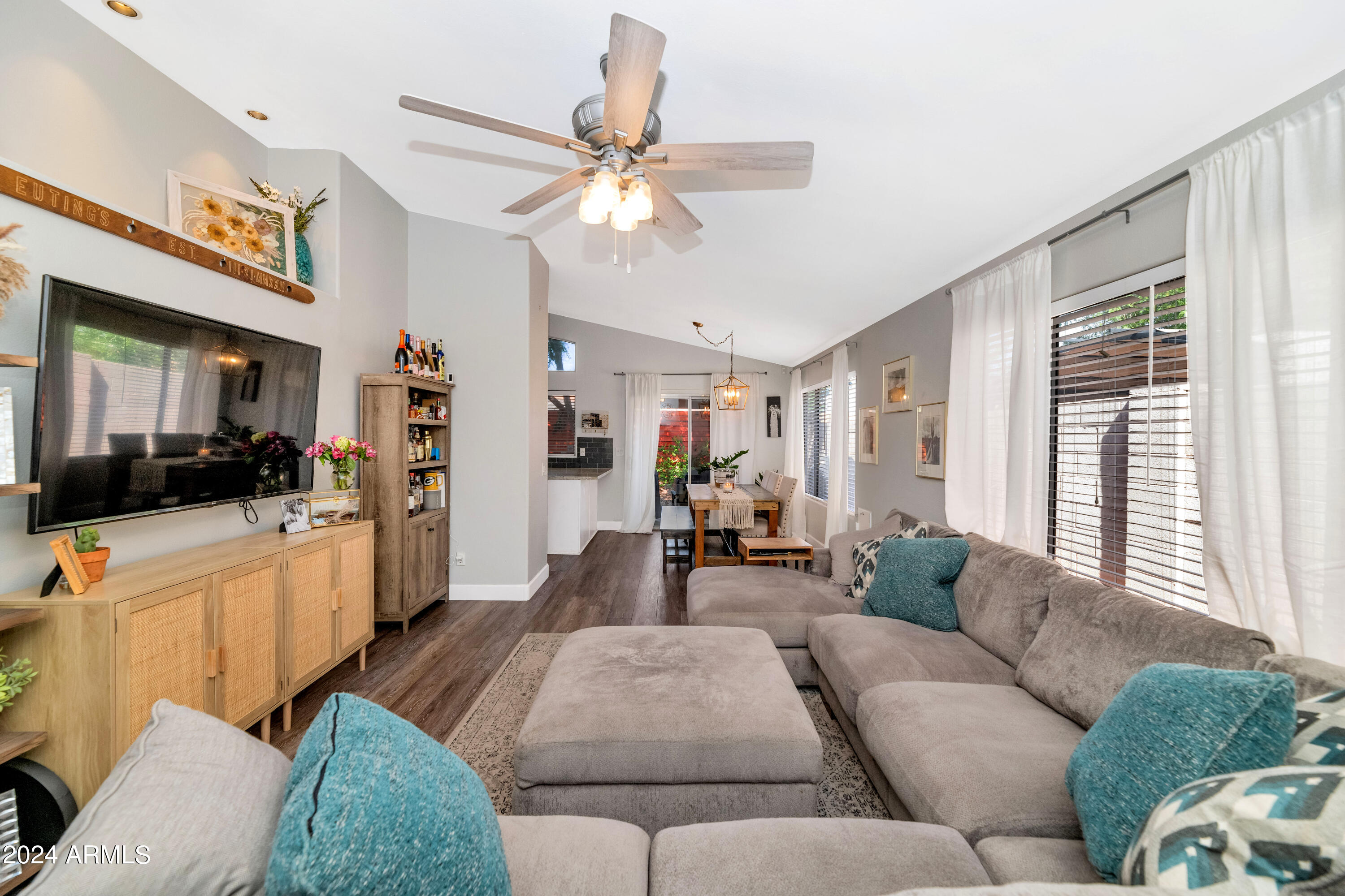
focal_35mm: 14
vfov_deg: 81.2
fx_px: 523
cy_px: 448
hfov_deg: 104.3
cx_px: 672
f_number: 6.3
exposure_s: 1/125
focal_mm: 14
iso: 500
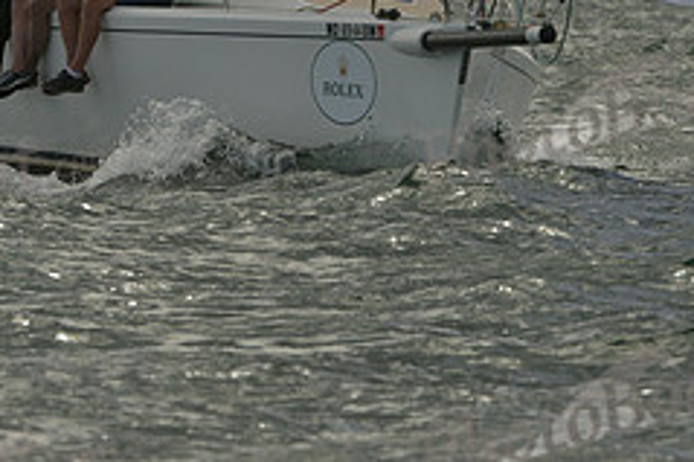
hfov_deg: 2.6
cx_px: 270
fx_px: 15430
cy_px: 4
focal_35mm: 801
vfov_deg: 1.7
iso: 400
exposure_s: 1/1250
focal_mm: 330
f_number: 10
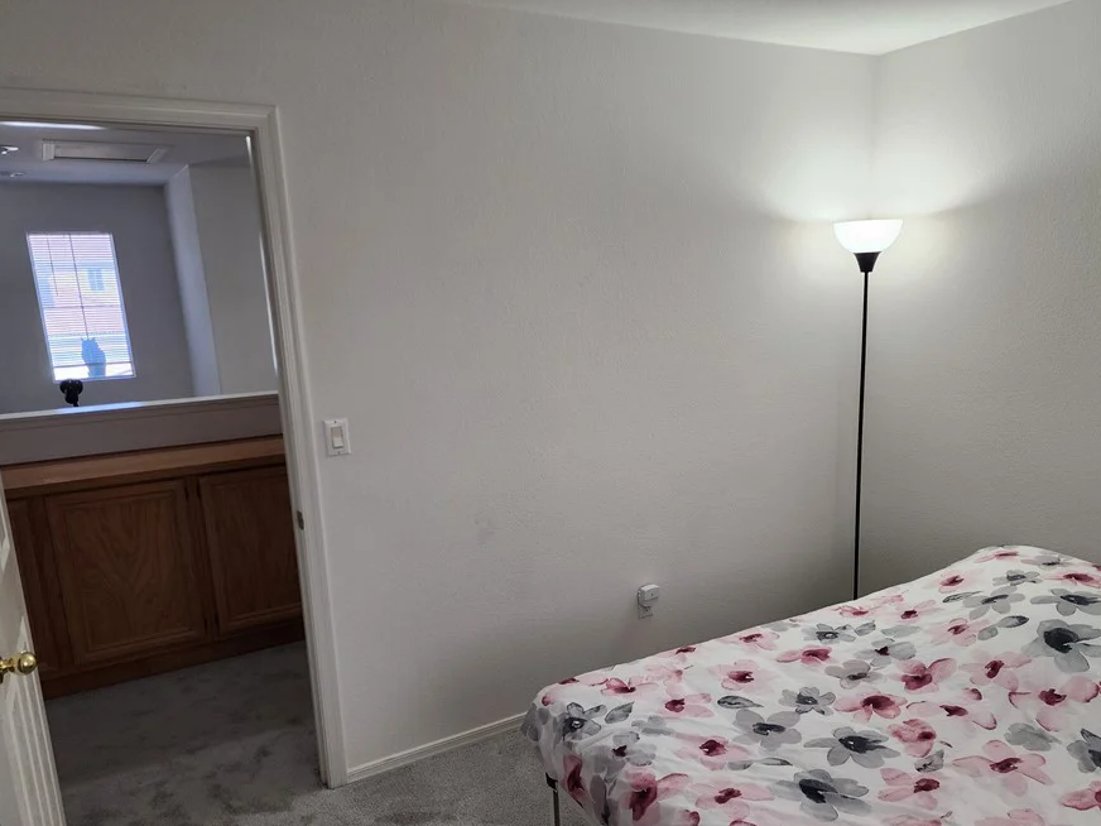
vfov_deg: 51.2
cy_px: 470
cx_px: 597
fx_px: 859
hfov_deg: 65.2
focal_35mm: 27
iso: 160
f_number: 1.8
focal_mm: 6.4
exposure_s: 1/120
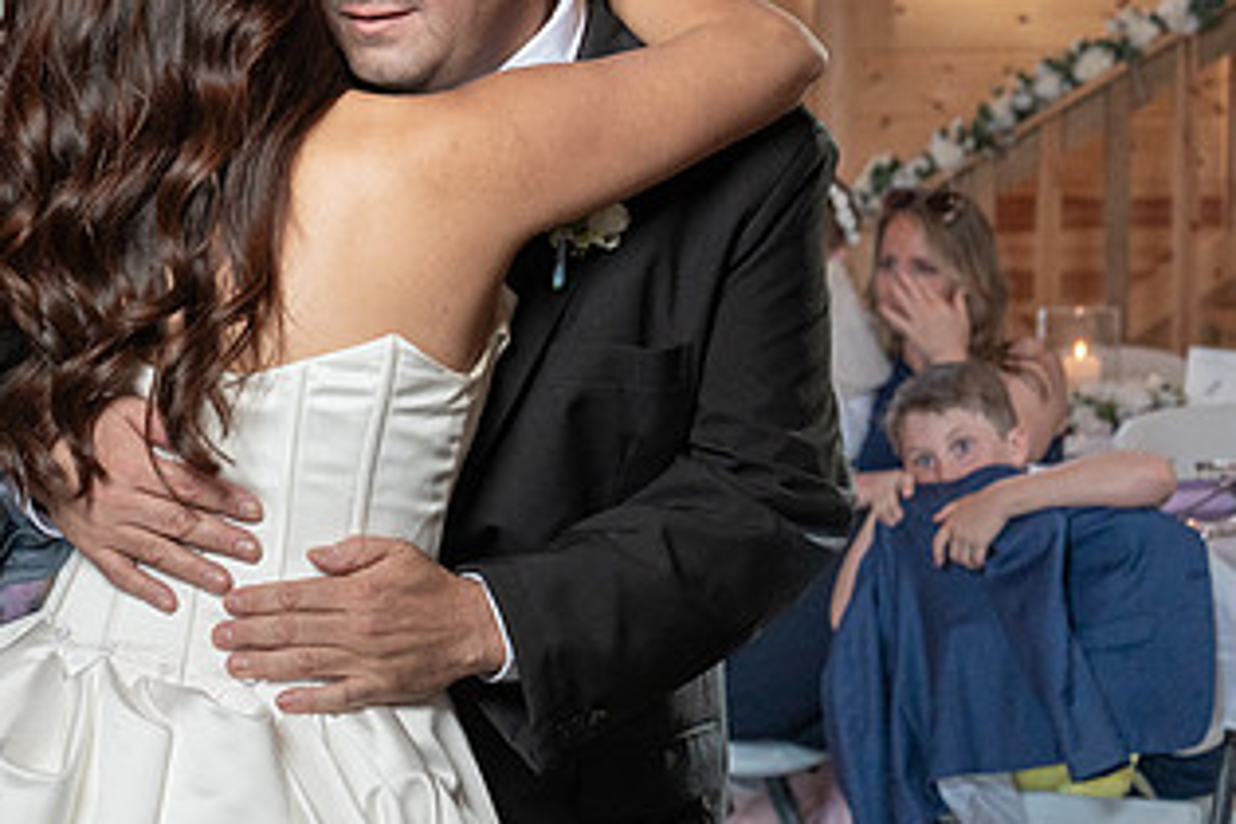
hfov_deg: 13.2
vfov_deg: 8.9
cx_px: 124
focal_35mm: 154
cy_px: 300
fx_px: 5287
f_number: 5.6
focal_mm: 70
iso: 2000
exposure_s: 1/200
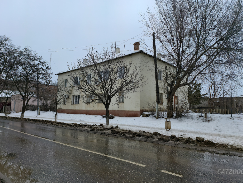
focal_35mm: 24
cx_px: 122
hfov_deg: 71.6
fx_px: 168
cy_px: 92
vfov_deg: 56.8
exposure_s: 1/306
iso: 72
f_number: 1.57
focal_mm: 6.54
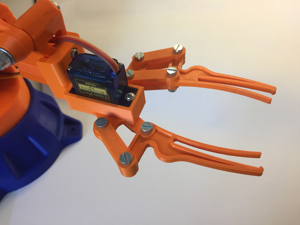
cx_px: 150
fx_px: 251
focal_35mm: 29
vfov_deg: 48.2
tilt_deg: -52.5
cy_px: 112
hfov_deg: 61.7
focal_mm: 4.15
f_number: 2.2
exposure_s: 1/33
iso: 64
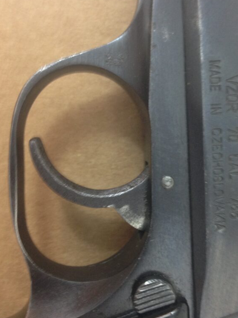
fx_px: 413
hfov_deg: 31.9
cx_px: 158
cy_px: 177
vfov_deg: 42.0
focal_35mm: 45
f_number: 2.4
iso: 160
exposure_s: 1/20
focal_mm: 4.12
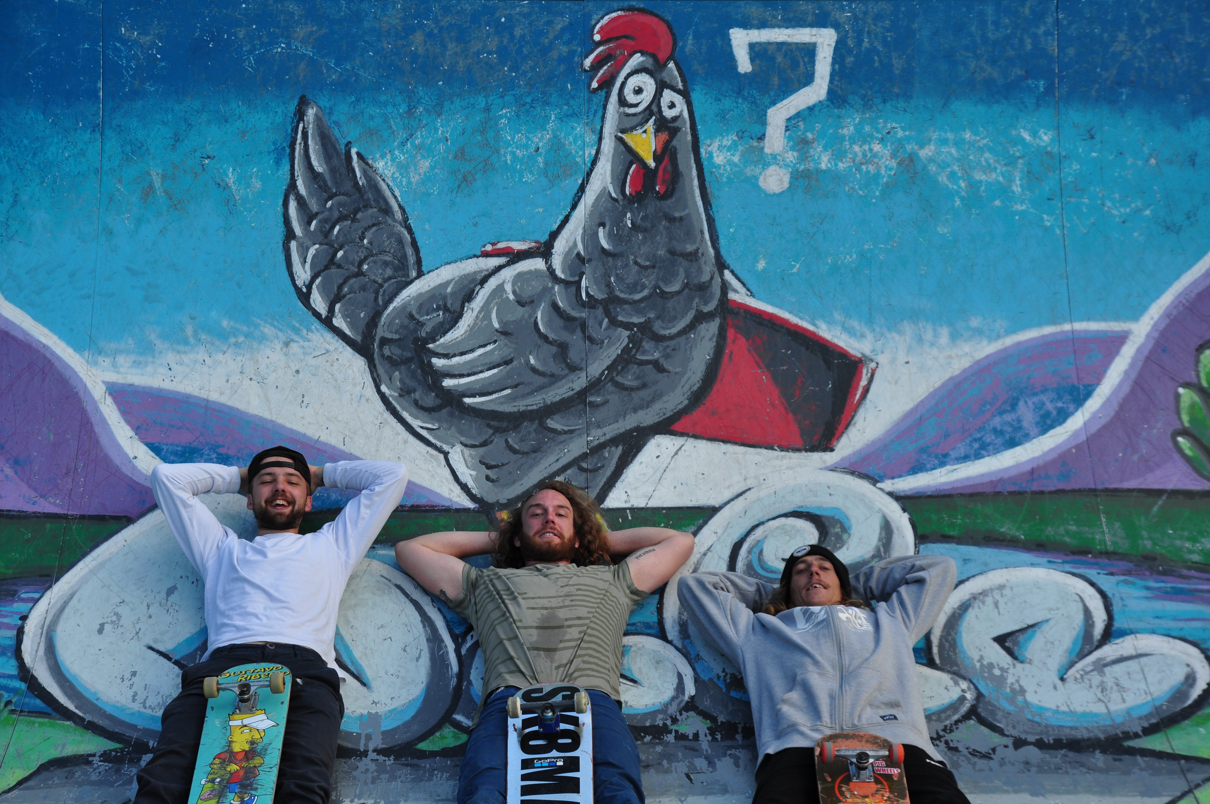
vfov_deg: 18.9
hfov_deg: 28.1
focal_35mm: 72
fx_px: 2417
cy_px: 402
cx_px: 605
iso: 250
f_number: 7.1
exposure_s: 1/200
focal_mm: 48
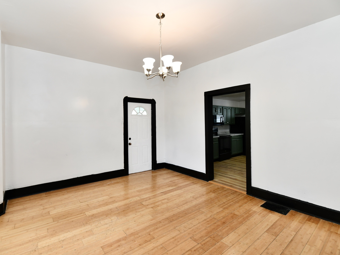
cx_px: 152
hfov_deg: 94.2
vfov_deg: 78.1
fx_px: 157
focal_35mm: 16
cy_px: 128
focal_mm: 14
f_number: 6.3
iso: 640
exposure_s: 1/60
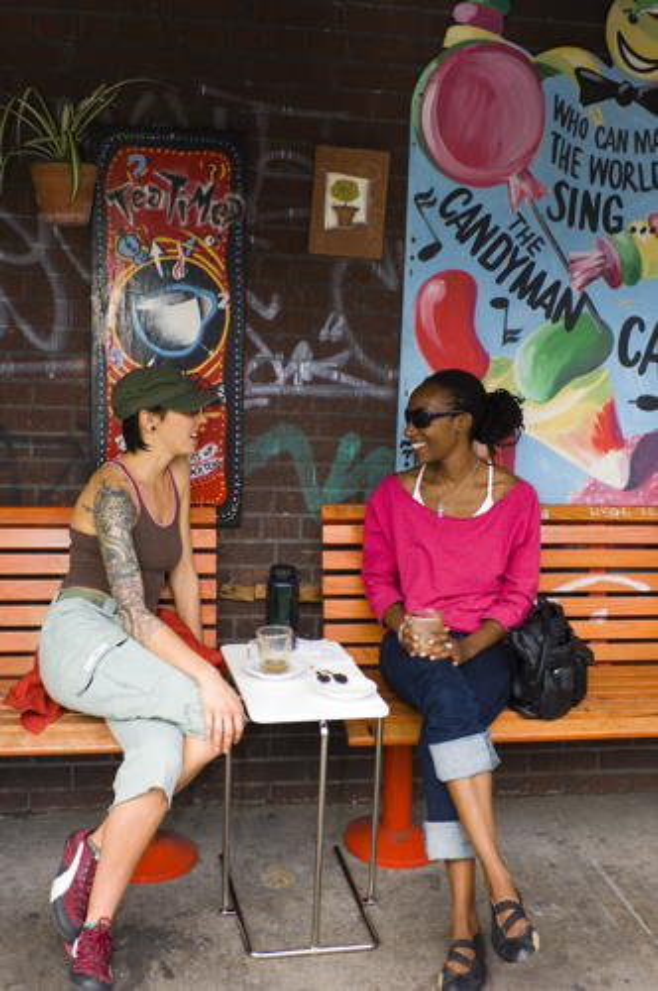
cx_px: 329
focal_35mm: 42
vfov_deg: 46.5
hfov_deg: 31.8
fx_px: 1155
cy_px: 496
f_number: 4
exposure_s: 1/160
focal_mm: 28
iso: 200
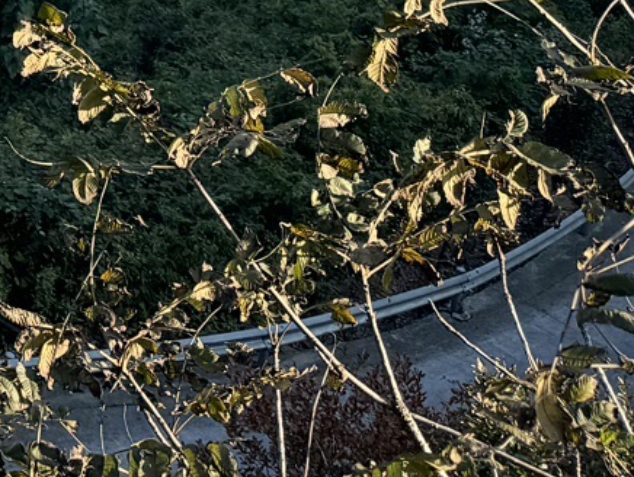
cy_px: -467
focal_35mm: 110
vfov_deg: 12.0
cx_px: -468
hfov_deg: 15.6
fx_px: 2017
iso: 80
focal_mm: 6.76
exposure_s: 1/1923
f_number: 1.78
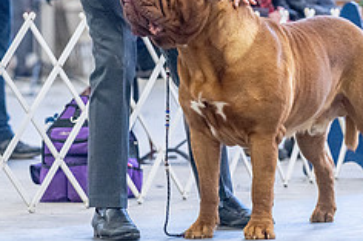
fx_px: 2972
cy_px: -28
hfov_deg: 7.0
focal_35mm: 295
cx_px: 205
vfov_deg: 4.6
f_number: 3.5
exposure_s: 1/320
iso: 6400
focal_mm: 120
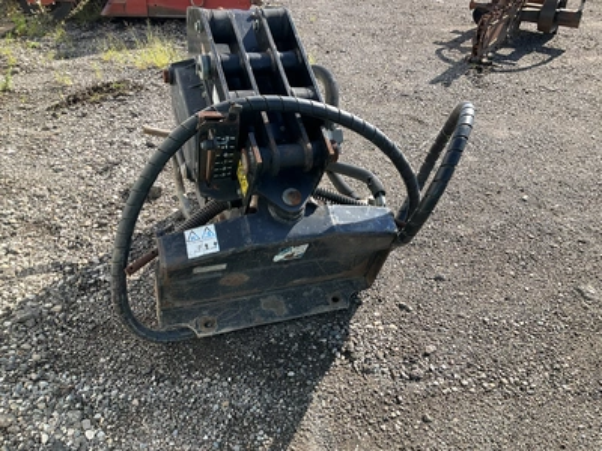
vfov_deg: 48.2
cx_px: 301
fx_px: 504
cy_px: 226
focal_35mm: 29
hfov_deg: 61.7
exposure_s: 1/574
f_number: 1.8
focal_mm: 3
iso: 25
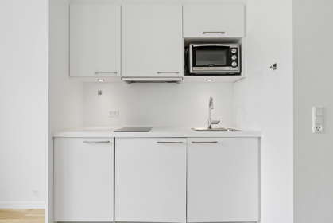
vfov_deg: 59.6
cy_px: 112
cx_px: 166
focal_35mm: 21
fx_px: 194
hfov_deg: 81.2
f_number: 8
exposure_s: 1/50
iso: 200
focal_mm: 14
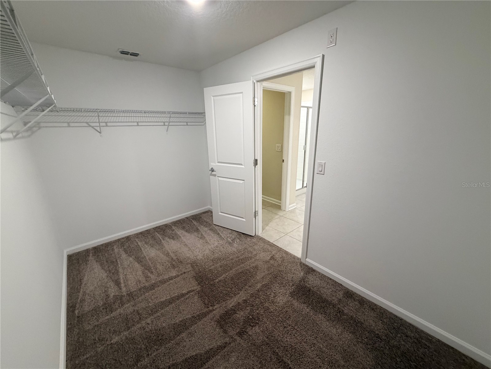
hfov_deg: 102.1
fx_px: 199
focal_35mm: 14
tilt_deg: -16.3
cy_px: 184
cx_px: 246
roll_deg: +1.4
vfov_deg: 85.7
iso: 400
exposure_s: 1/60
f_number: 2.2
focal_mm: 2.22
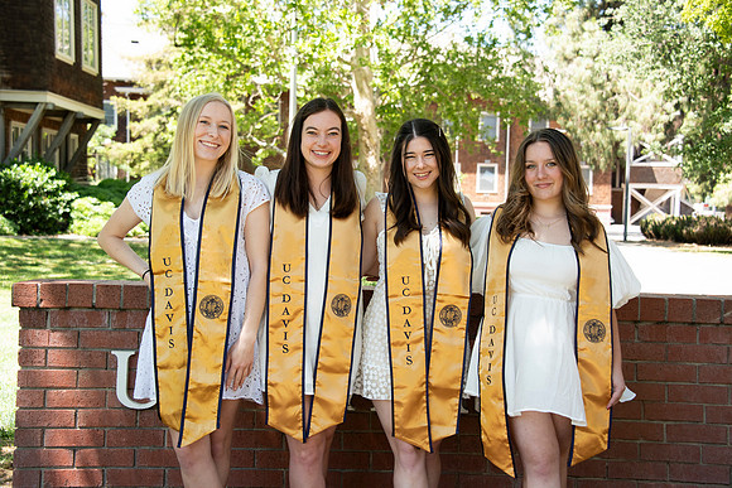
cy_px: 244
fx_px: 1180
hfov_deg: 34.5
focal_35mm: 58
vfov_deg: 23.4
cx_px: 366
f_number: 5.6
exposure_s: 1/320
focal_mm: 58
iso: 640
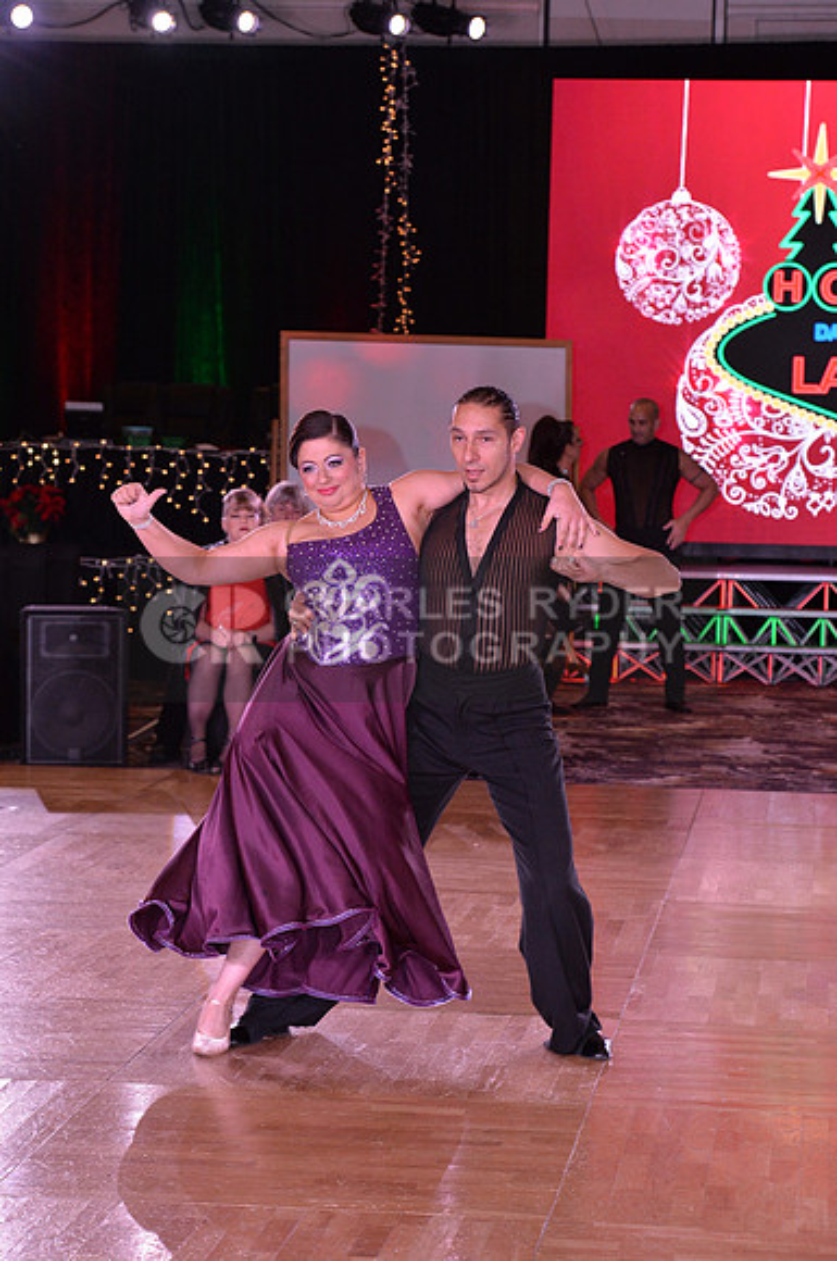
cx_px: 418
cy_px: 630
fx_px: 3428
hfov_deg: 13.9
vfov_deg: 20.8
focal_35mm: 98
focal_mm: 98
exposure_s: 1/250
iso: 2000
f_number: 6.3
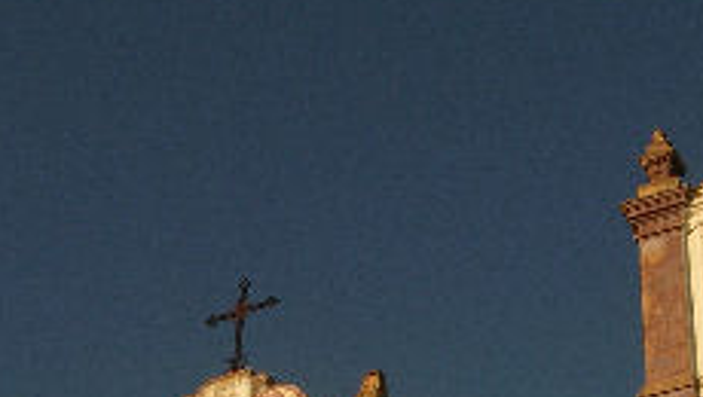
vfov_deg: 12.9
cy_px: 467
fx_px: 1717
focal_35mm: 92
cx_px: 529
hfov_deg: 22.9
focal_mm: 5.8
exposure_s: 1/406
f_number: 5.6
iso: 50
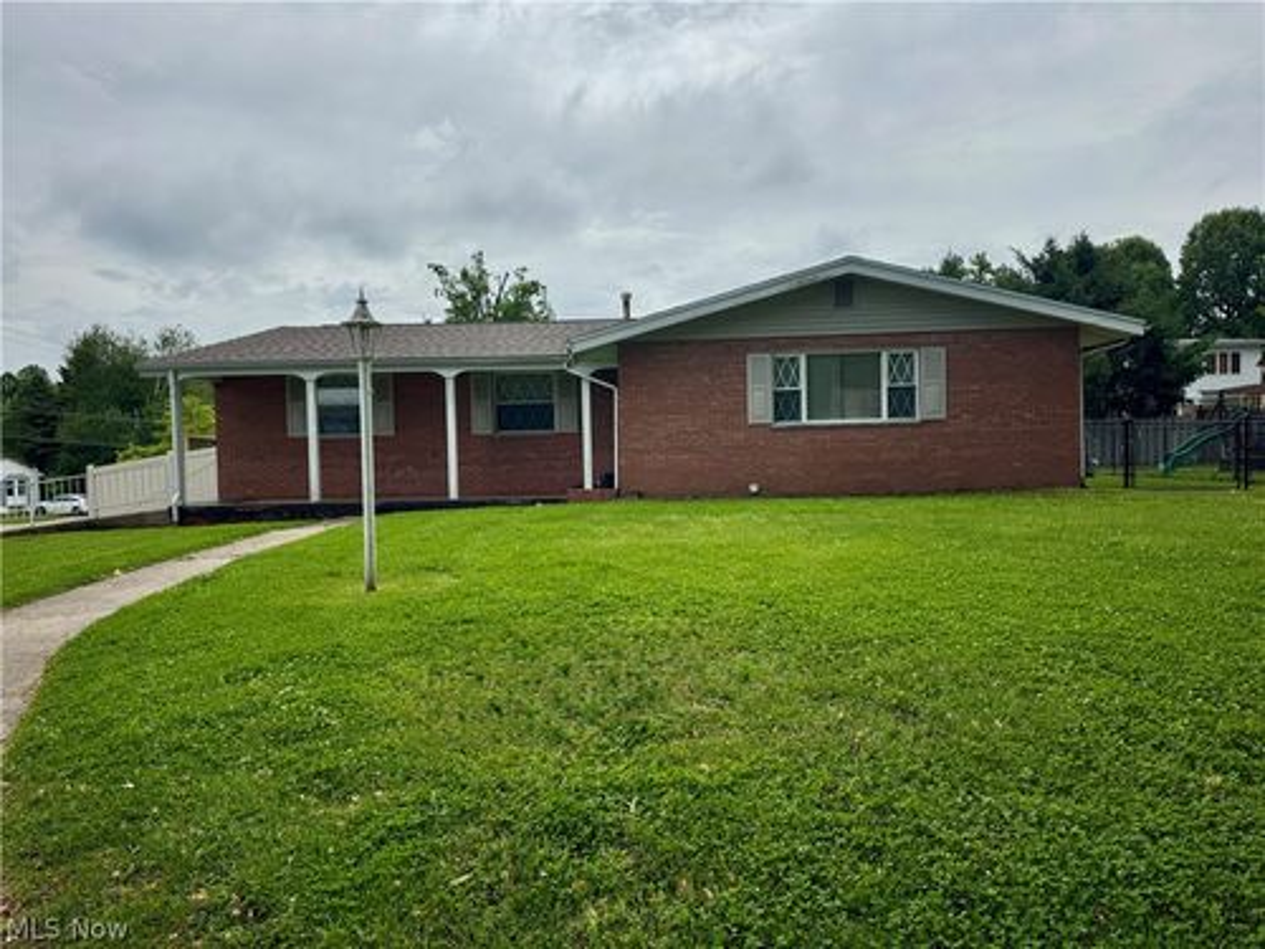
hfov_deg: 71.6
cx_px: 632
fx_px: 877
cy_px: 474
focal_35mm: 24
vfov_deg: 56.8
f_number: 1.78
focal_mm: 6.76
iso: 80
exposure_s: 1/10417
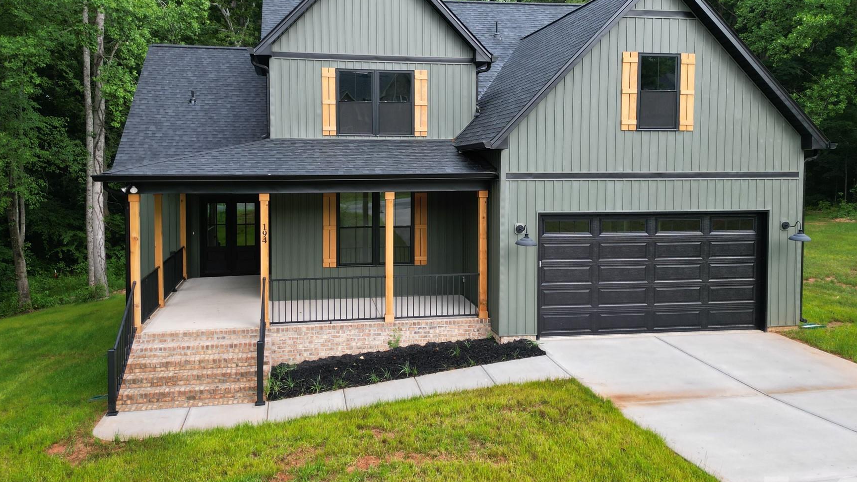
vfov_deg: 37.6
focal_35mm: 31
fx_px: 705
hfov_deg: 62.6
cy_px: 193
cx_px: 414
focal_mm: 6.72
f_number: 1.7
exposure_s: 1/240
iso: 140
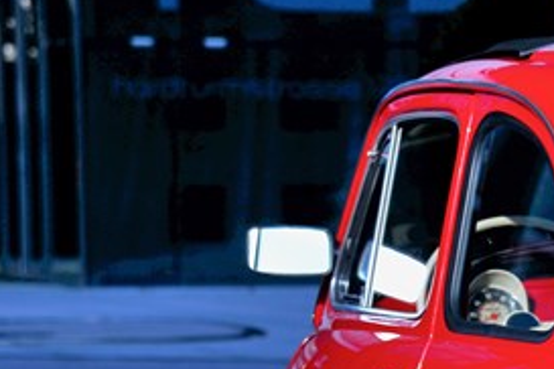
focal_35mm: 421
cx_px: 820
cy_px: 460
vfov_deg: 3.3
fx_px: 6478
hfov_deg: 4.9
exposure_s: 1/160
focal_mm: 120
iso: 100
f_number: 7.1
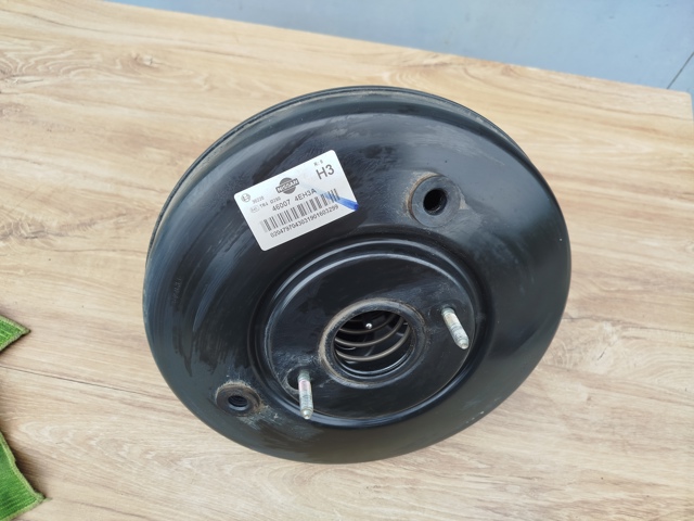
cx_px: 347
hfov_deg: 71.6
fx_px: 481
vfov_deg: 56.8
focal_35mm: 24
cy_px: 260
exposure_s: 1/100
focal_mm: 5.31
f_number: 1.7
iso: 80
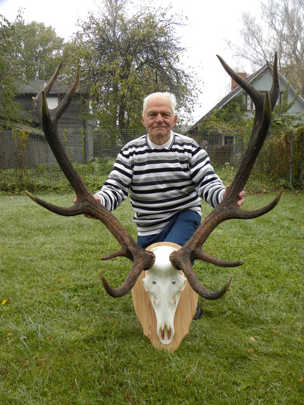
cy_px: 202
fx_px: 340
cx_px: 152
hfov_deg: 48.2
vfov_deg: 61.7
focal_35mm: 29
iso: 64
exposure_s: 1/99.5
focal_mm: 5.2
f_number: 3.2
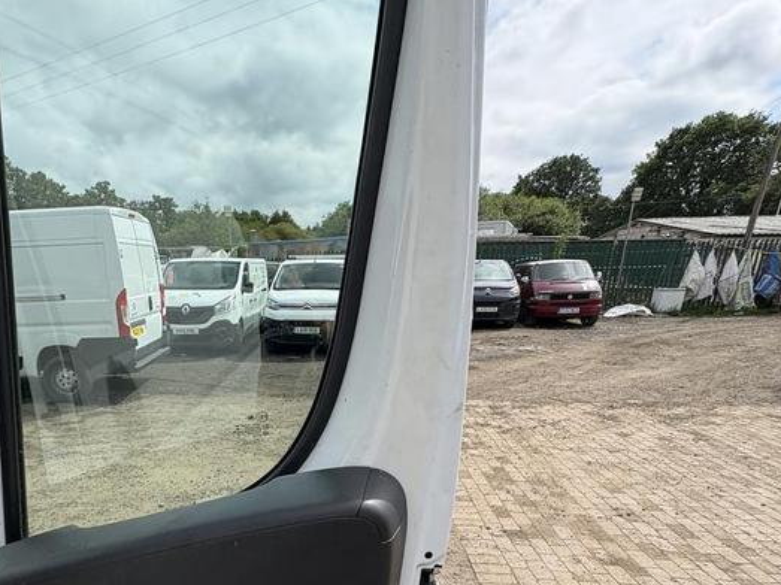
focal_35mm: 24
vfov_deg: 53.2
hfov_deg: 69.5
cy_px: 466
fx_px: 541
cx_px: 258
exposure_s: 1/1236
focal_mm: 2.22
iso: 50
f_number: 2.2
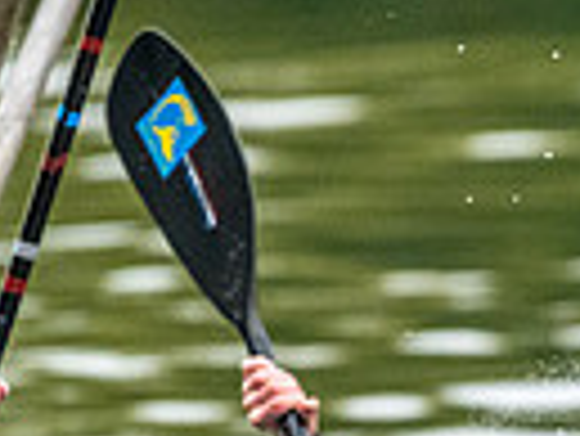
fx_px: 29047
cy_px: 650
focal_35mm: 1732
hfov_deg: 1.1
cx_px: 647
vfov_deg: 0.9
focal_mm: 400
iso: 3200
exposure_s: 1/2500
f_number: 6.3
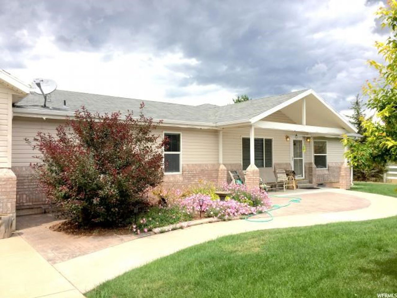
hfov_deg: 61.7
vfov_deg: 48.2
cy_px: 149
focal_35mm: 29
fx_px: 333
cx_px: 198
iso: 32
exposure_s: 1/1883
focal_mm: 4.15
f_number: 2.2
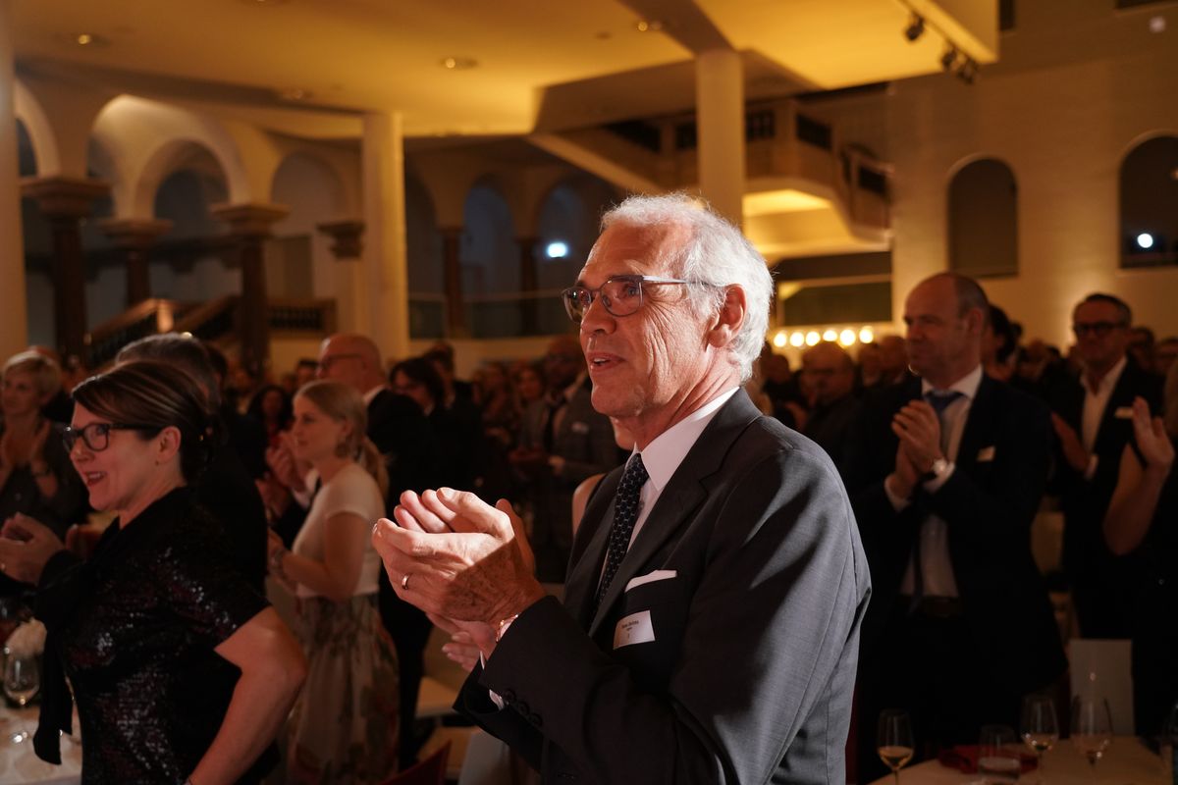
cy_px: 392
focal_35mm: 36
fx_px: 1178
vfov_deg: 36.9
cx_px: 589
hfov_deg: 53.1
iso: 2500
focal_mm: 36
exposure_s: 1/80
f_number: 4
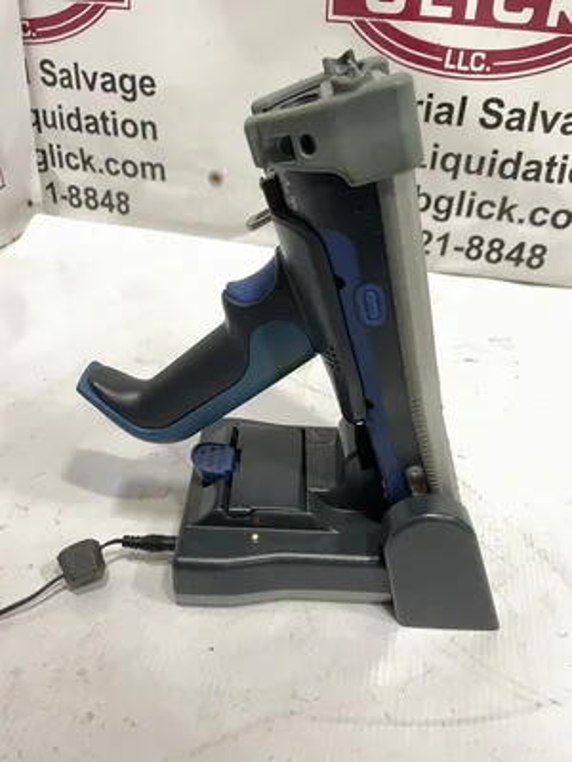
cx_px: 286
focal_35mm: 26
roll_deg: -4.2
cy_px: 381
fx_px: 573
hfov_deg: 53.1
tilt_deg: -33.0
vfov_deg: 67.3
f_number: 1.6
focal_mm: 4.2
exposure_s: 1/60
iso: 320
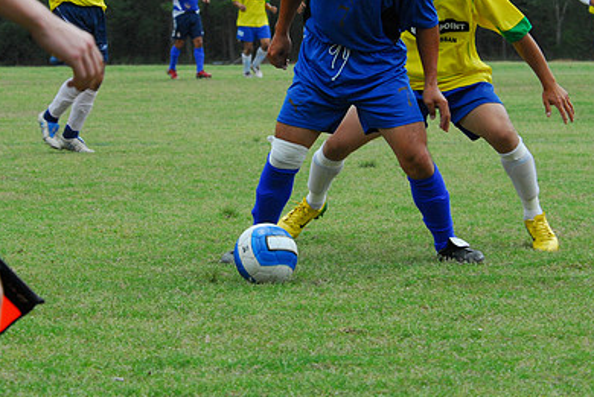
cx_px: 227
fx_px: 3498
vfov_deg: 6.5
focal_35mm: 212
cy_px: 108
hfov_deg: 9.7
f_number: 8
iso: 800
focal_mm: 95
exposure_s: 1/250
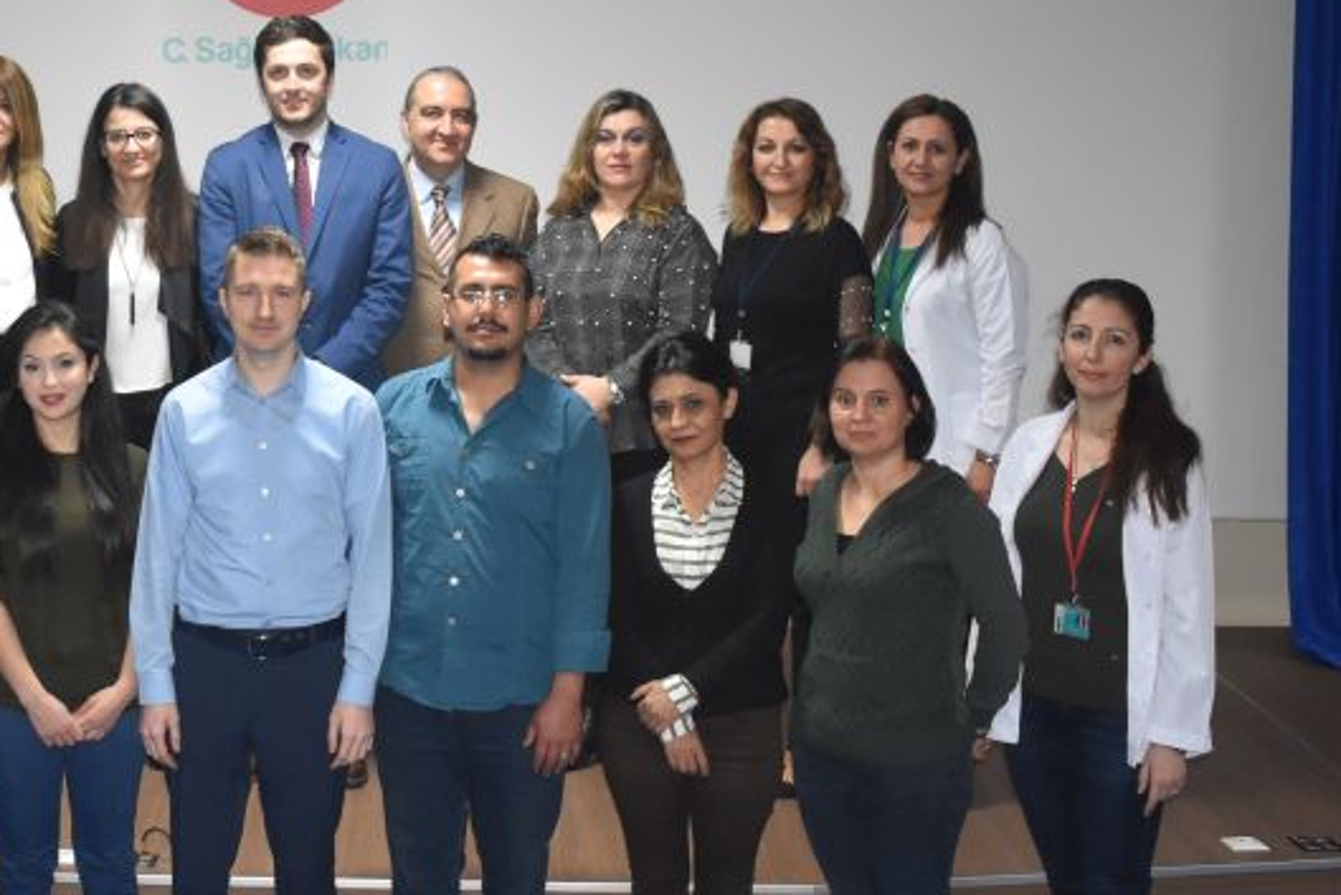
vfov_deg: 19.9
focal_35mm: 68
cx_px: 195
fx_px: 2534
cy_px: 280
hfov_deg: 28.7
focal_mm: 24
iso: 1800
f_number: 4
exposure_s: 1/60
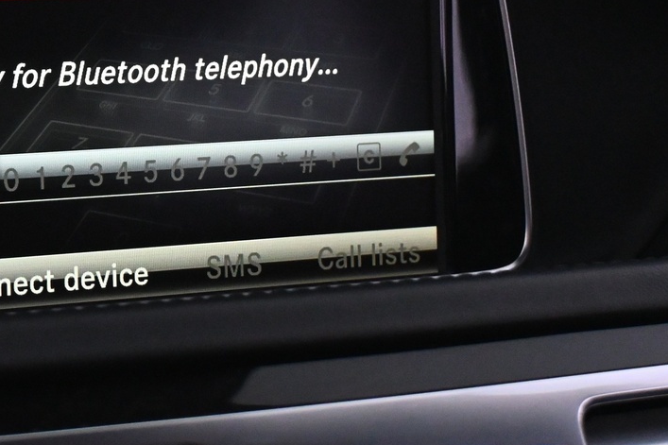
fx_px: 2359
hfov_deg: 16.0
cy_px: -21
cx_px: 114
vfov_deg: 10.7
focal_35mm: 127
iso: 4500
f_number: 5.3
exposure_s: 1/60
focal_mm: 37
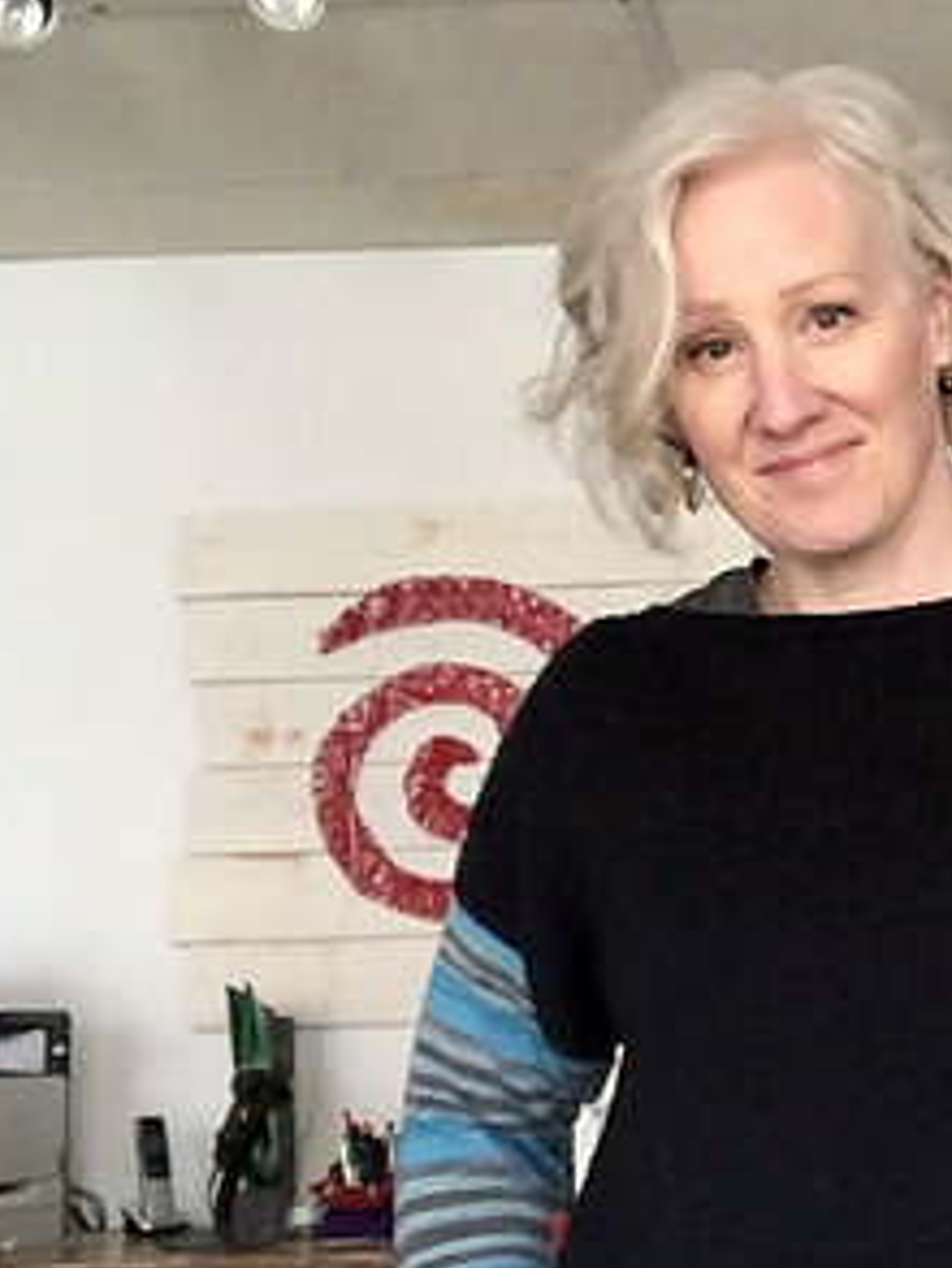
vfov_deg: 27.7
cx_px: 989
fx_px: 2565
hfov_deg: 20.3
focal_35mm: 70
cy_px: 723
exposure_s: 1/60
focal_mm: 2.87
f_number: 2.2
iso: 200
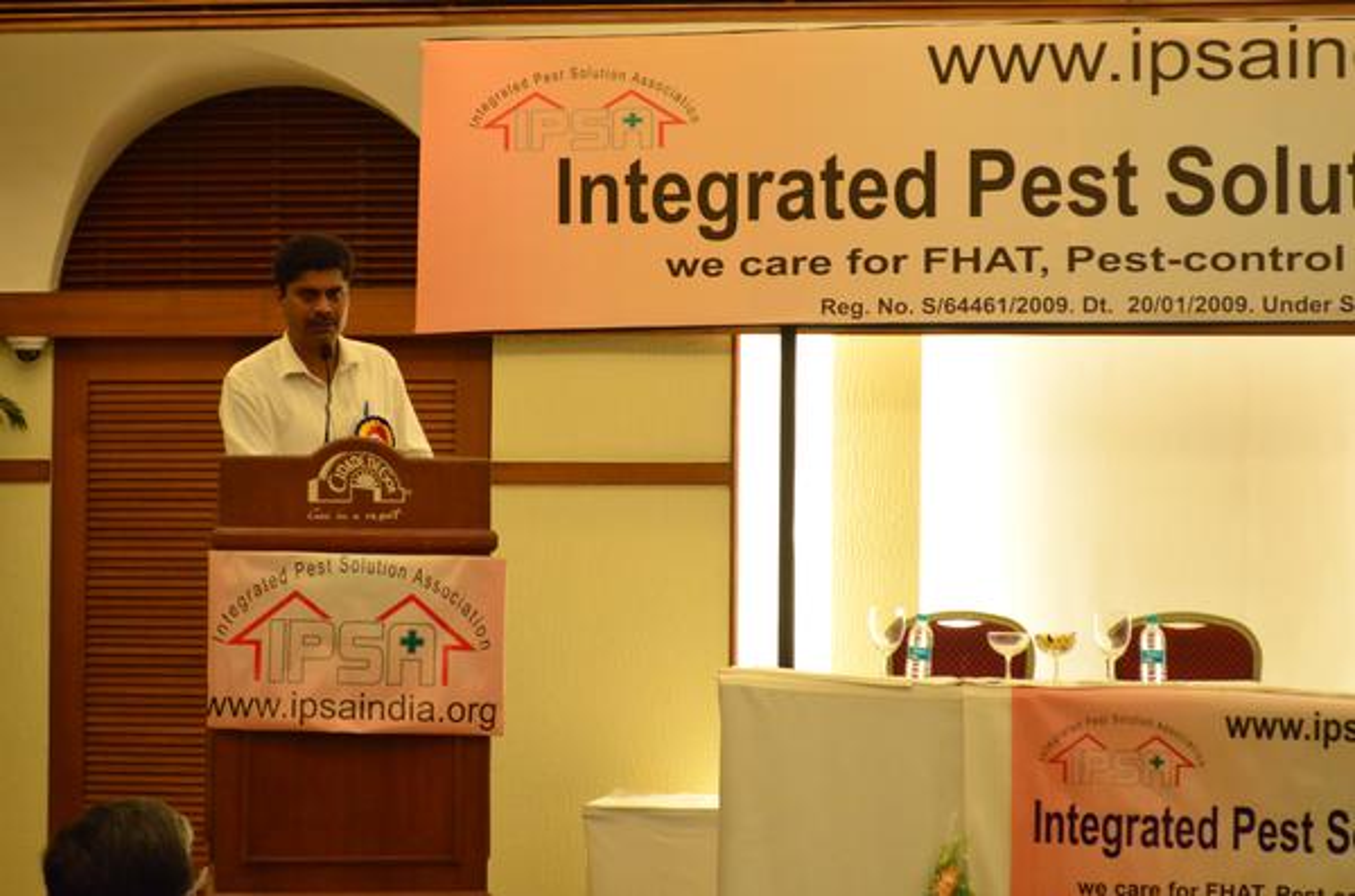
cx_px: 678
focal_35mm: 82
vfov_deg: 16.5
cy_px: 448
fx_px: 3098
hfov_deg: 24.7
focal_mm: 55
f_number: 5.6
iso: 3200
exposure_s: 1/80
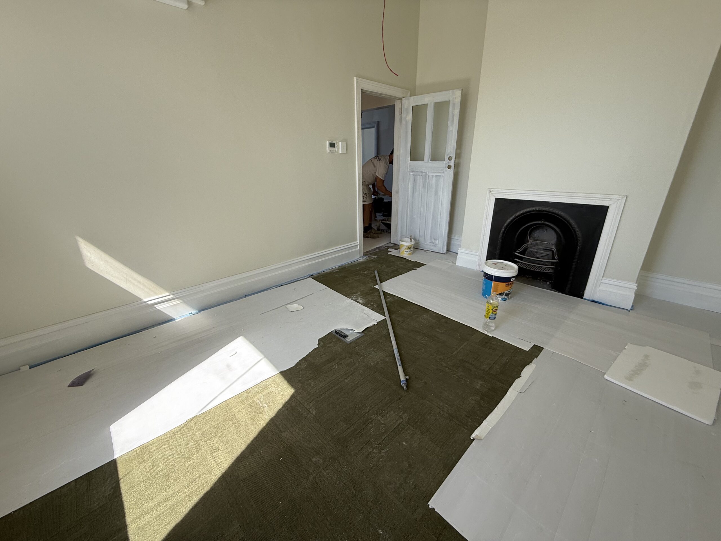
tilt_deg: -21.9
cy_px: 270
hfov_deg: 102.1
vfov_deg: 85.7
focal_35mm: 14
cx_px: 360
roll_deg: +2.2
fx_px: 292
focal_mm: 2.22
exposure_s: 1/171
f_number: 2.2
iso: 50
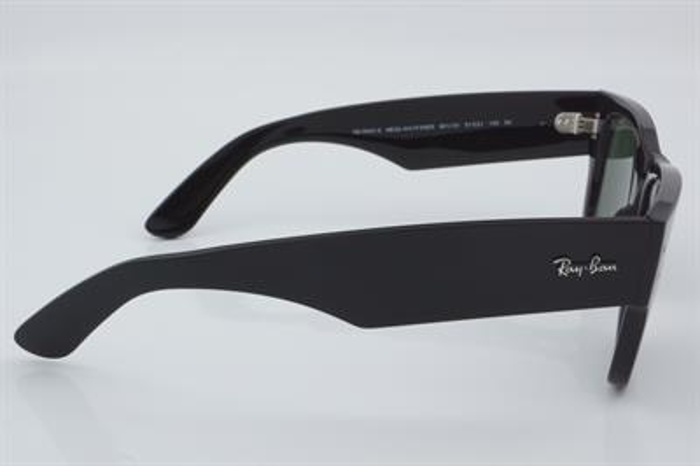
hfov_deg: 29.9
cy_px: 233
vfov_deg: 20.1
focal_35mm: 68
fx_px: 1311
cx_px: 350
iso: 100
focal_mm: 45
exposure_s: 1/4
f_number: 32
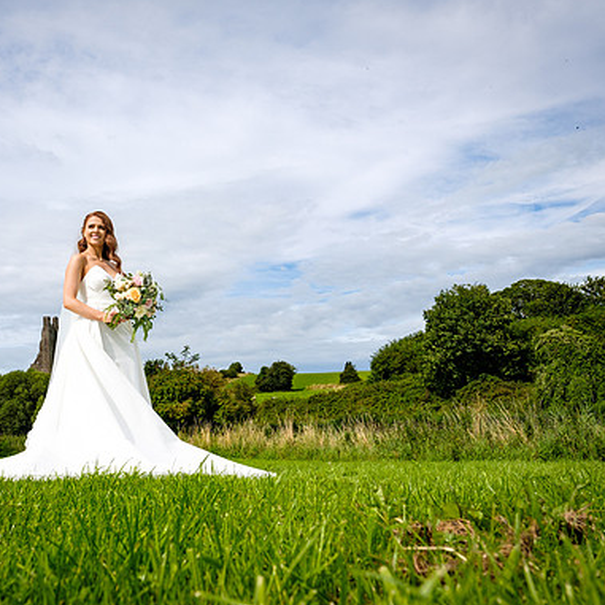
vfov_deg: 51.1
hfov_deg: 50.6
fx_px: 633
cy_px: 301
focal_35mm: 32
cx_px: 228
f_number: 9
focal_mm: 16
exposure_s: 1/640
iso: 200
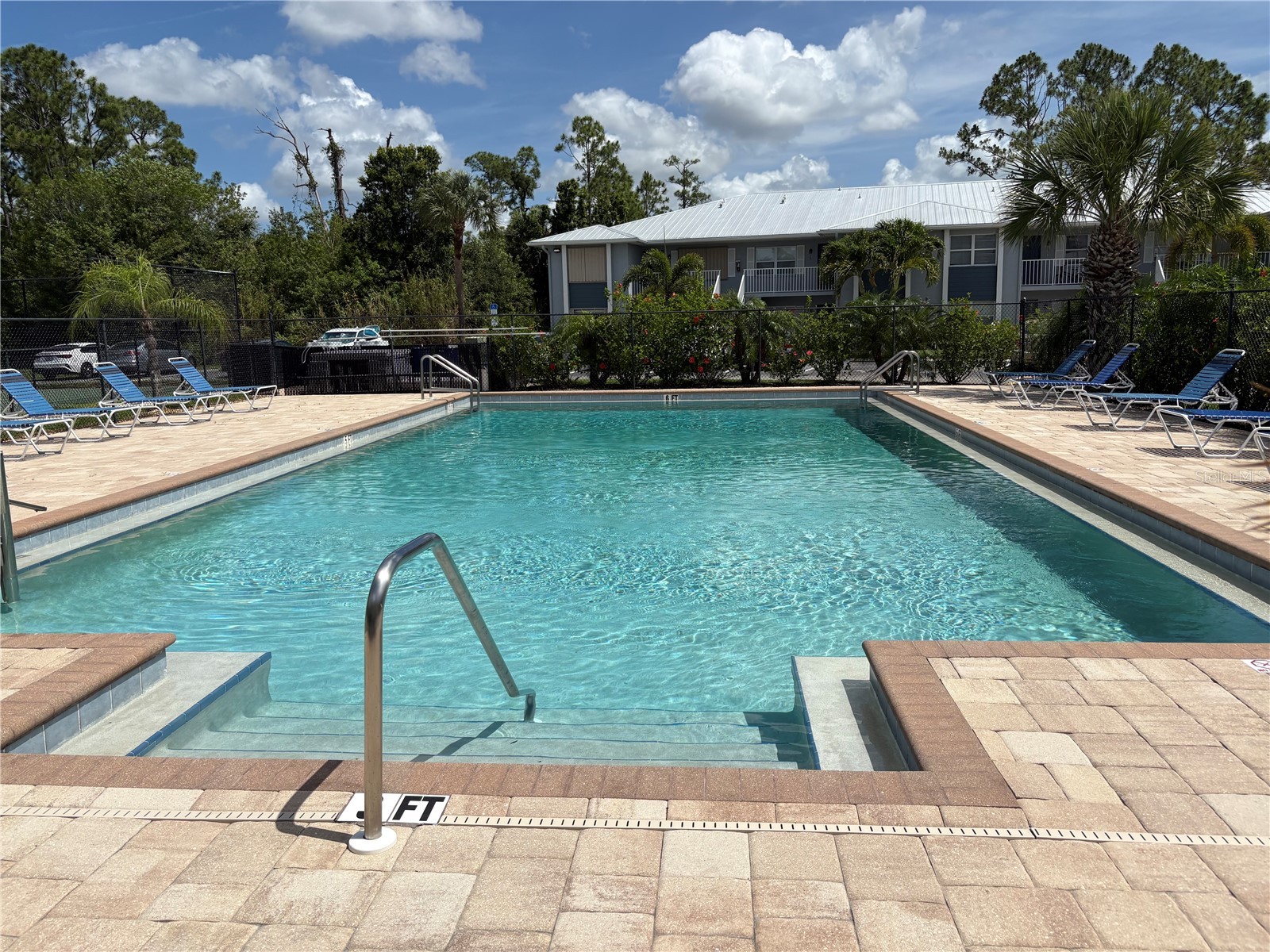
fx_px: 954
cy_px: 476
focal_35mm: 26
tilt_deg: -7.7
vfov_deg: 53.1
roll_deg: +0.9
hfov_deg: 67.3
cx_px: 635
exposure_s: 1/6993
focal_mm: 5.96
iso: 50
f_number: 1.6
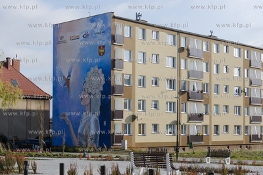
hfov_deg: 28.8
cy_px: 88
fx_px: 512
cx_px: 132
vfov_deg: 19.5
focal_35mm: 70
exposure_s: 1/3200
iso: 400
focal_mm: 70
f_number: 4.5
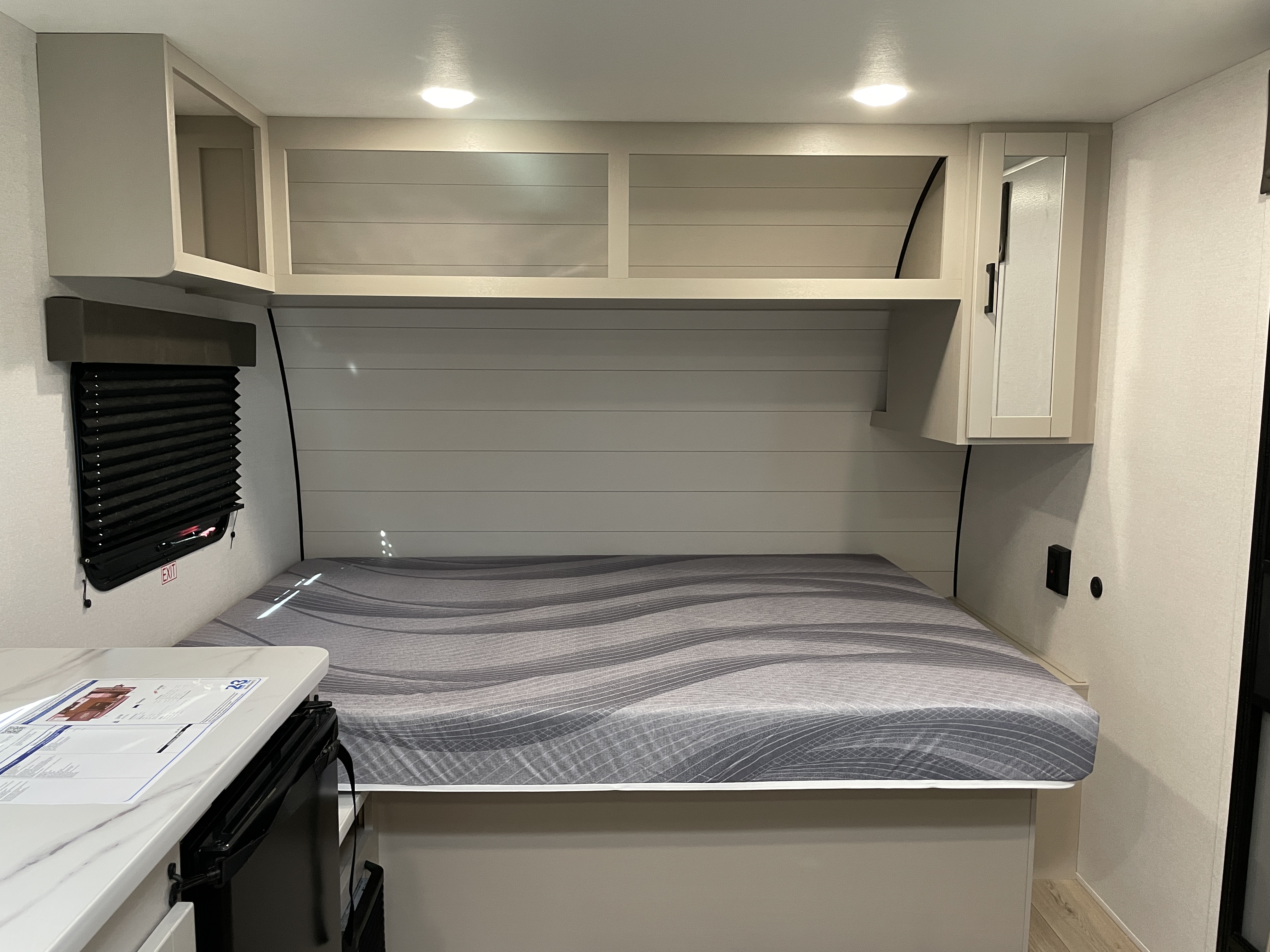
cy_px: 476
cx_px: 635
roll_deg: +0.2
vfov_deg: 53.1
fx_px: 954
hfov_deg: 67.3
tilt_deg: -4.4
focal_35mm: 26
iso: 200
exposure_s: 1/60
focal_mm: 4.2
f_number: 1.6
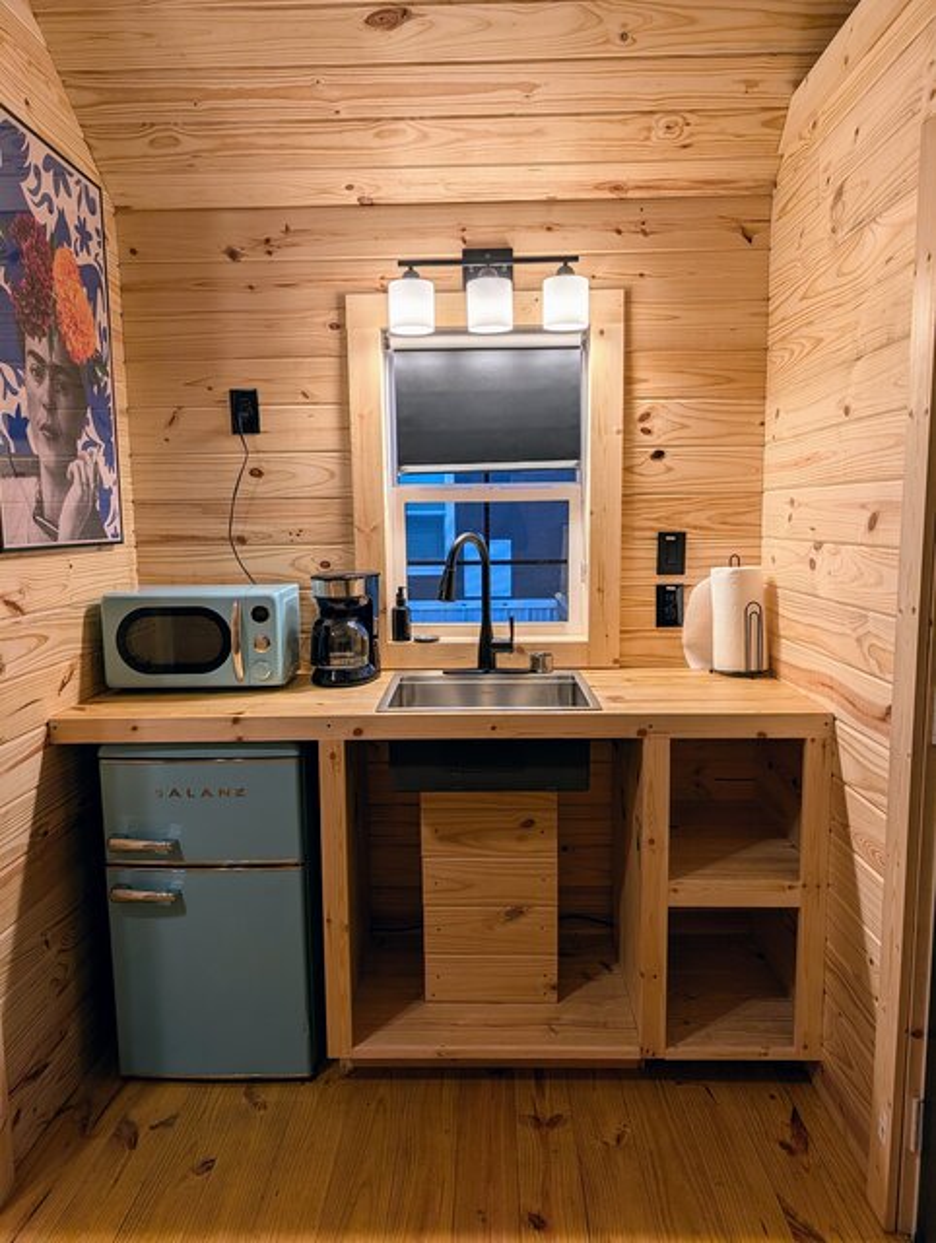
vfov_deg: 71.5
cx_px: 468
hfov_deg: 56.9
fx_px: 863
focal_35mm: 24
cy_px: 622
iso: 21
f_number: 1.68
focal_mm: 6.9
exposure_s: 1/405
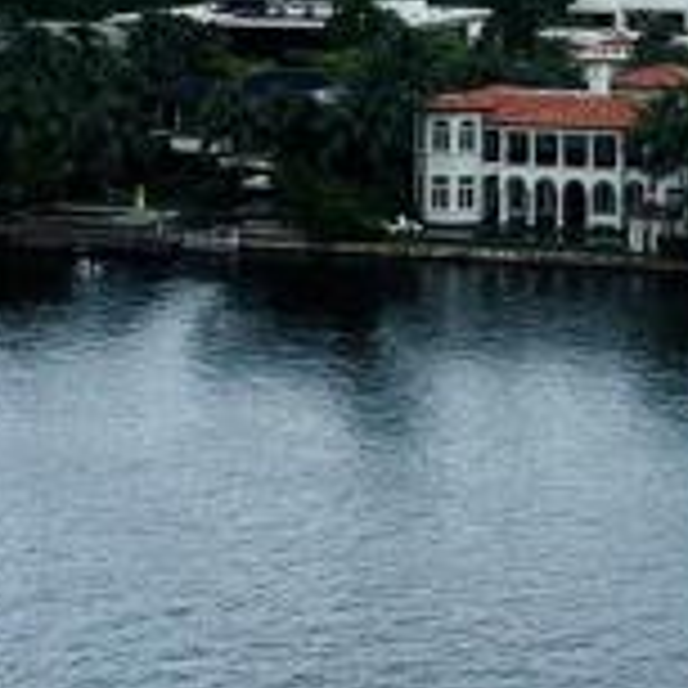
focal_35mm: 144
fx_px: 3238
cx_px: 684
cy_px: -67
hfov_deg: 12.0
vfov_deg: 11.9
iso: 50
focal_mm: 5.7
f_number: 1.5
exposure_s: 1/2299
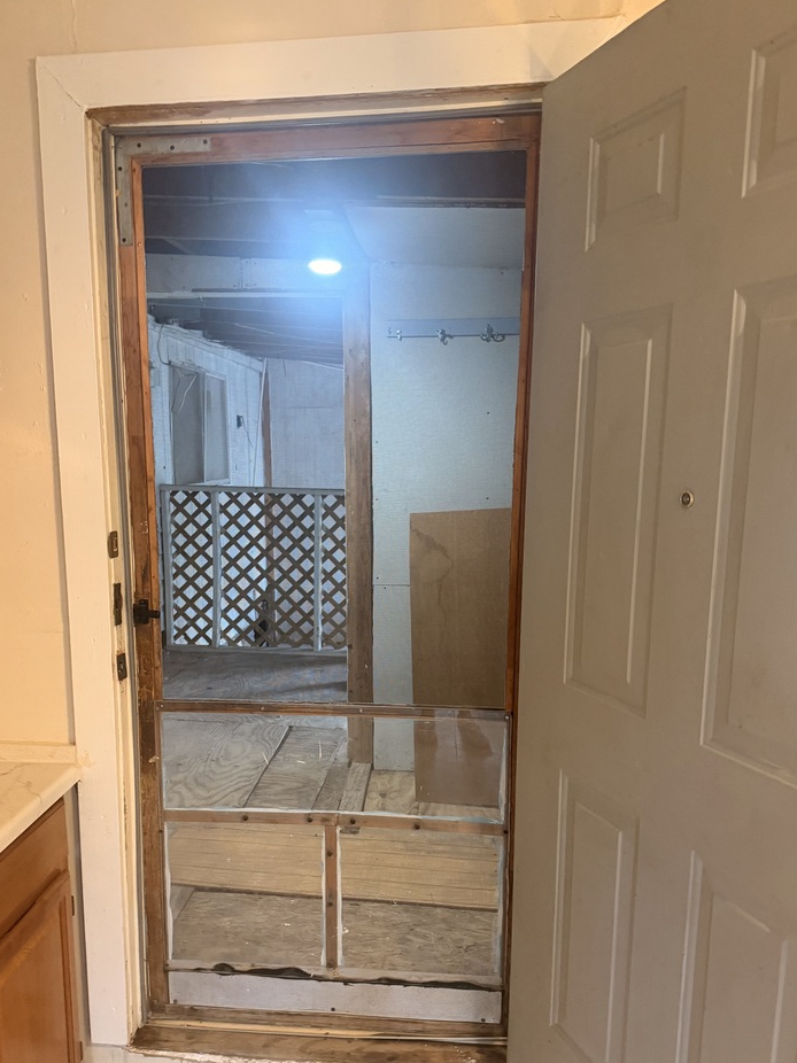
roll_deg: -1.0
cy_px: 600
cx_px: 361
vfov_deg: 63.2
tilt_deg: -9.6
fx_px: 860
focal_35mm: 28
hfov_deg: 49.7
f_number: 1.78
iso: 400
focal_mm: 6.76
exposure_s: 1/60
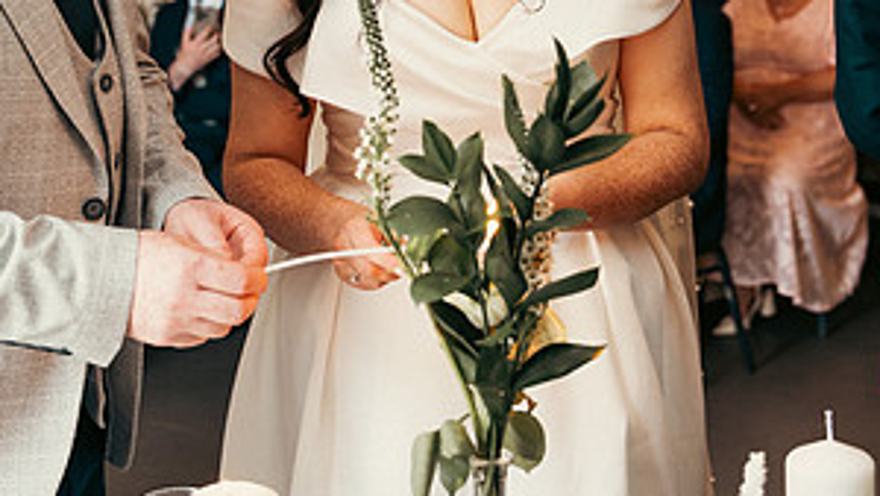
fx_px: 1704
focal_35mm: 73
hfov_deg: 28.9
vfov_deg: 16.3
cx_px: 349
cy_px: 28
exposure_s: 1/160
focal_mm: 36
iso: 1000
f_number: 3.5
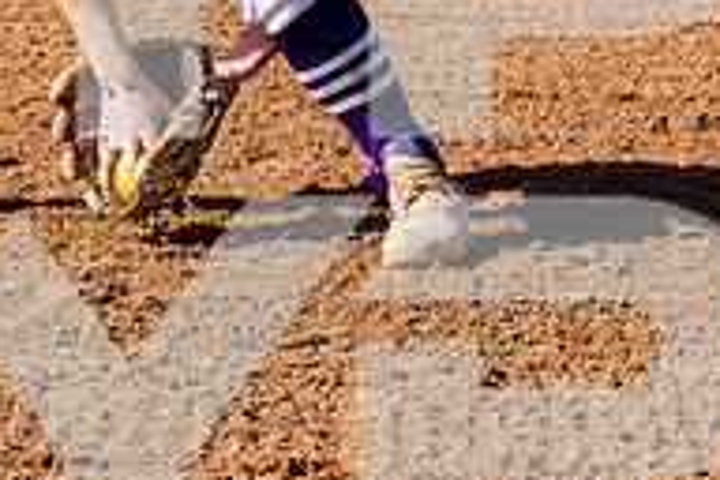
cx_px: 296
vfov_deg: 7.9
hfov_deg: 11.9
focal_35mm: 172
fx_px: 3440
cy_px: -58
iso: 400
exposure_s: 1/2500
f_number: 5.6
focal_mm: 57
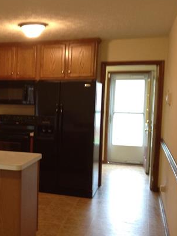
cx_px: -6
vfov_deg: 34.3
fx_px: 382
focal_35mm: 56
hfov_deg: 24.7
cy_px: 124
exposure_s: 1/15
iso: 125
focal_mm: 4.28
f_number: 2.4
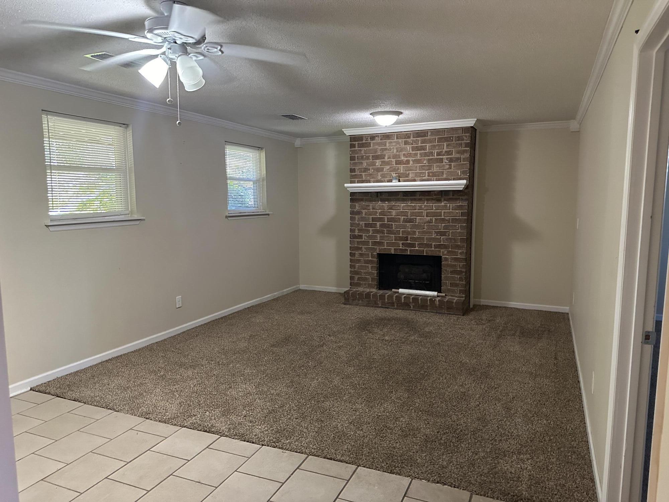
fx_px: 464
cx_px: 334
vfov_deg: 56.8
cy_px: 251
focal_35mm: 24
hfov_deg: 71.6
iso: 640
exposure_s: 1/60
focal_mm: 6.86
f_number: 1.78
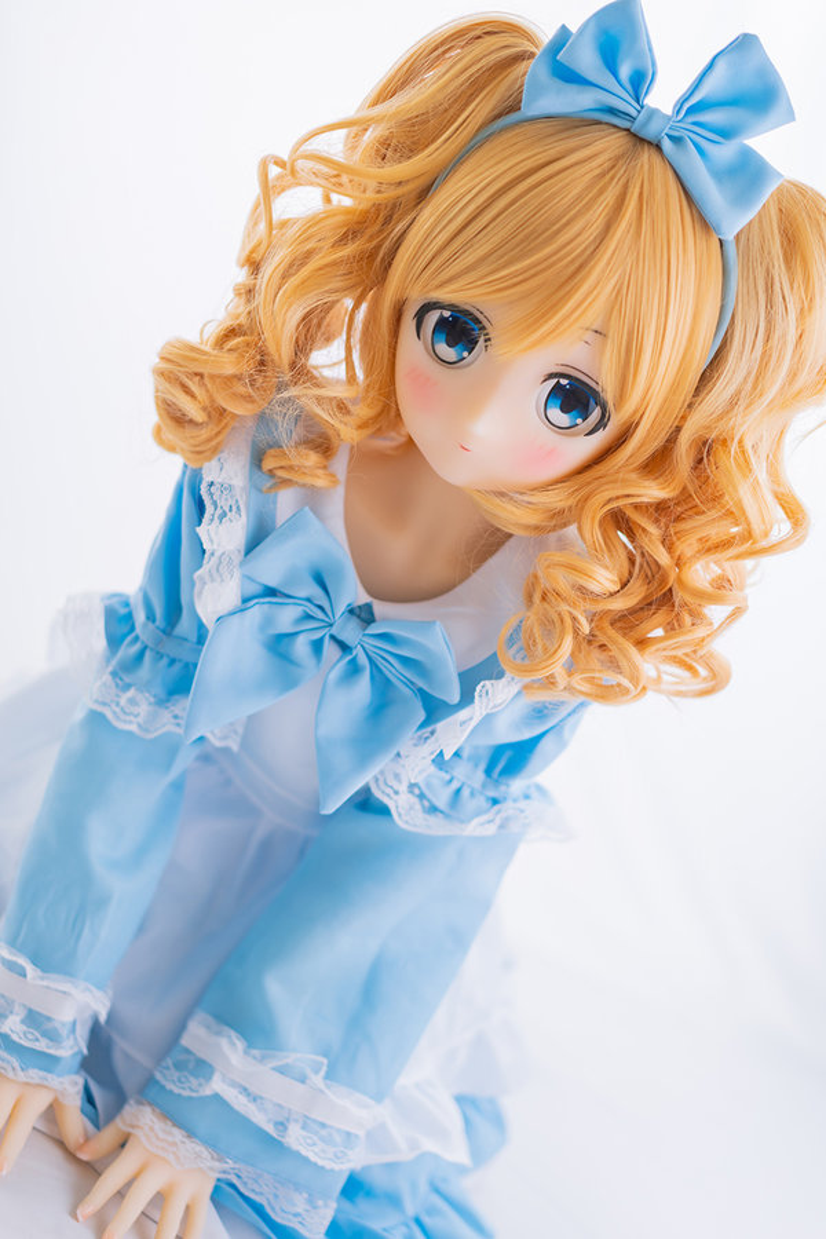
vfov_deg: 36.2
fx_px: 1893
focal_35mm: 55
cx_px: 413
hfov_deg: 24.6
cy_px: 620
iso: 100
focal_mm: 55
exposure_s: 1/100
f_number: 1.8
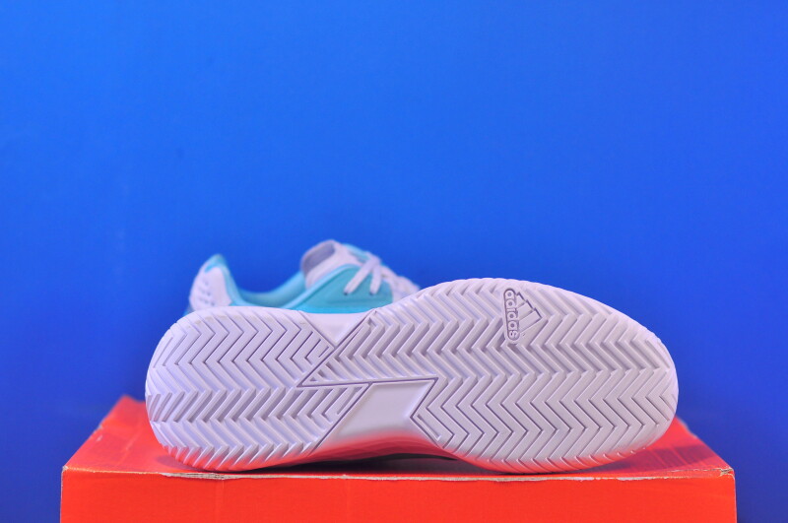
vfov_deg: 18.1
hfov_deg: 27.0
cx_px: 394
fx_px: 1639
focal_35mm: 75
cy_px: 262
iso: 250
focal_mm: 50
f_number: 2.5
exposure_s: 1/320
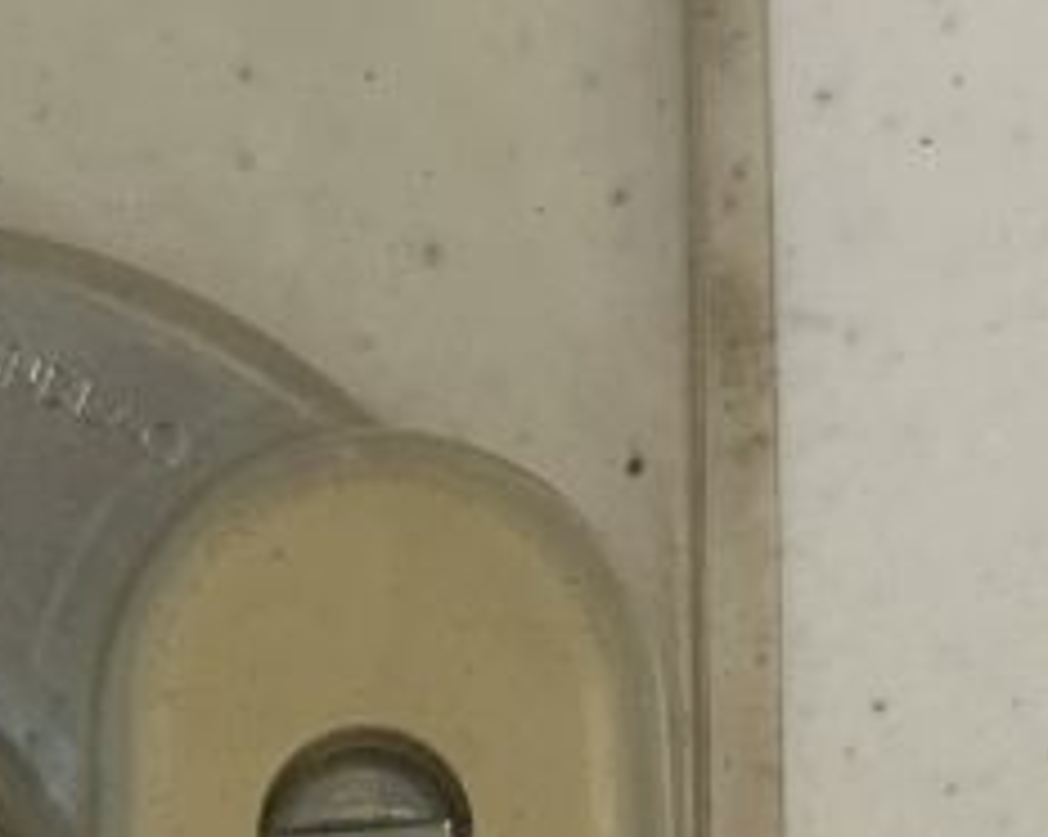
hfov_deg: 17.6
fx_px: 3378
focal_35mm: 109
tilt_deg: -86.4
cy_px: 1269
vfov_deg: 13.3
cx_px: 324
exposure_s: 1/60
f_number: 1.5
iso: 160
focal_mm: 5.7
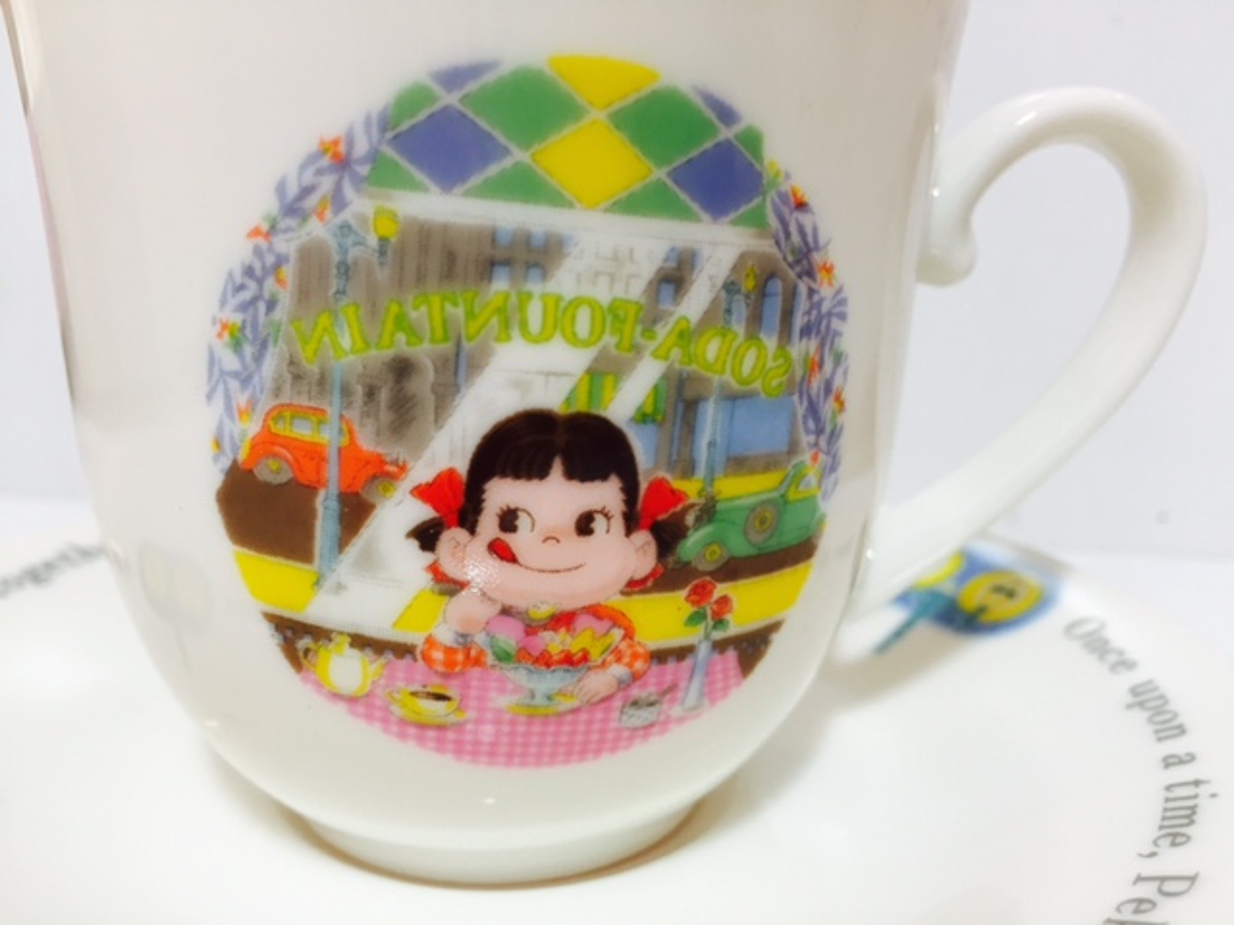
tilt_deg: -10.3
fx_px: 1034
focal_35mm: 29
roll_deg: -3.0
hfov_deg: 61.7
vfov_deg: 48.2
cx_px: 617
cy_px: 462
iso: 80
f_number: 2.2
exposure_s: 1/33
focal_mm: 4.15
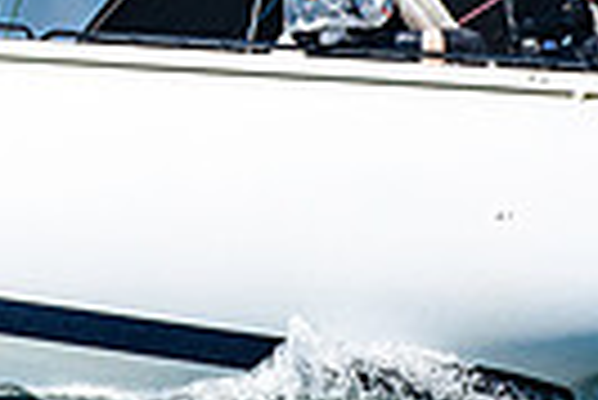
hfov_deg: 1.0
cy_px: -263
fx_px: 35786
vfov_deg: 0.6
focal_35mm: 2152
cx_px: -216
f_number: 5
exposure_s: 1/3200
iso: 400
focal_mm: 330
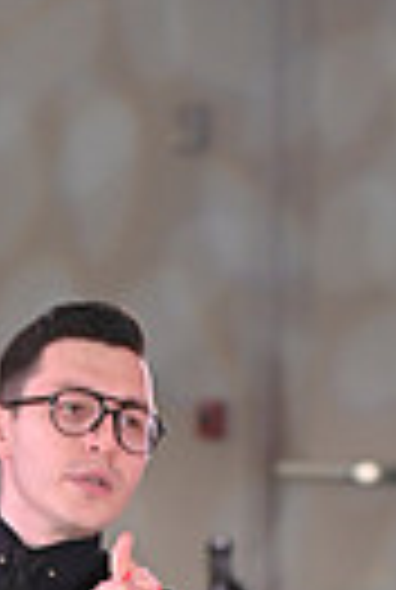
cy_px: 1153
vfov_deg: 4.1
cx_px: -232
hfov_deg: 2.8
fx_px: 8108
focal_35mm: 494
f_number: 5
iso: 2000
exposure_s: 1/200
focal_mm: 112
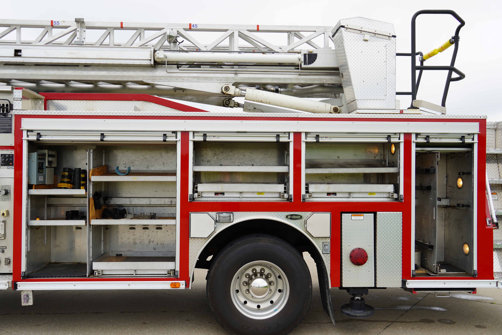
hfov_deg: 57.2
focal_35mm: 33
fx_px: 460
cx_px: 251
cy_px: 168
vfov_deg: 40.0
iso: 100
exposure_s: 1/100
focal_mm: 22
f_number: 6.3
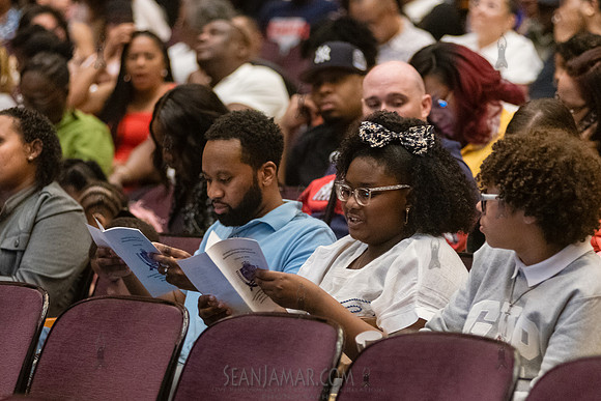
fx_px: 2949
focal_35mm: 177
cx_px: 275
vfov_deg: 7.8
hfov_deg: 11.6
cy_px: 229
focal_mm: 135
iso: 8000
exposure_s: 1/125
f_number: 2.8
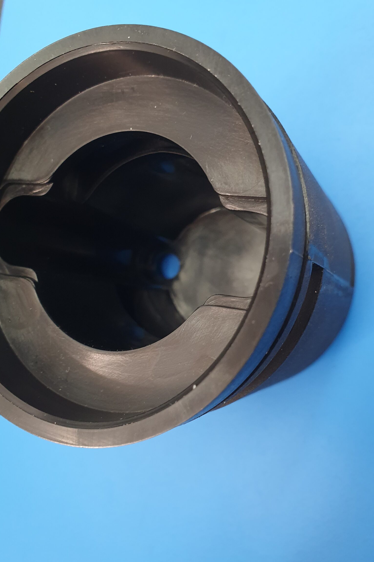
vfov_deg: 61.9
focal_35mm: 30
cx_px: 199
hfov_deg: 43.6
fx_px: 468
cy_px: 289
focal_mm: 4.32
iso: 250
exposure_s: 1/50
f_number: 2.4
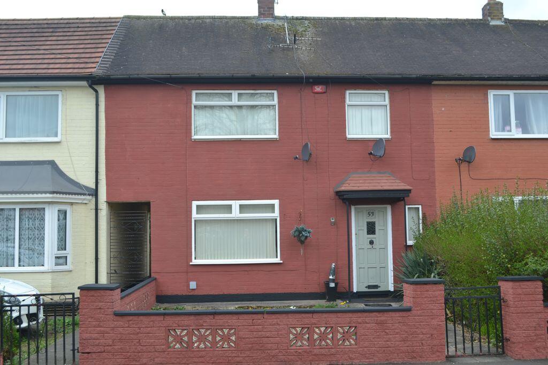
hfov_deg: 53.1
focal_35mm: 36
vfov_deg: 36.9
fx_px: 548
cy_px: 182
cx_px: 274
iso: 180
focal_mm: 24
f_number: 5.6
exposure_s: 1/125
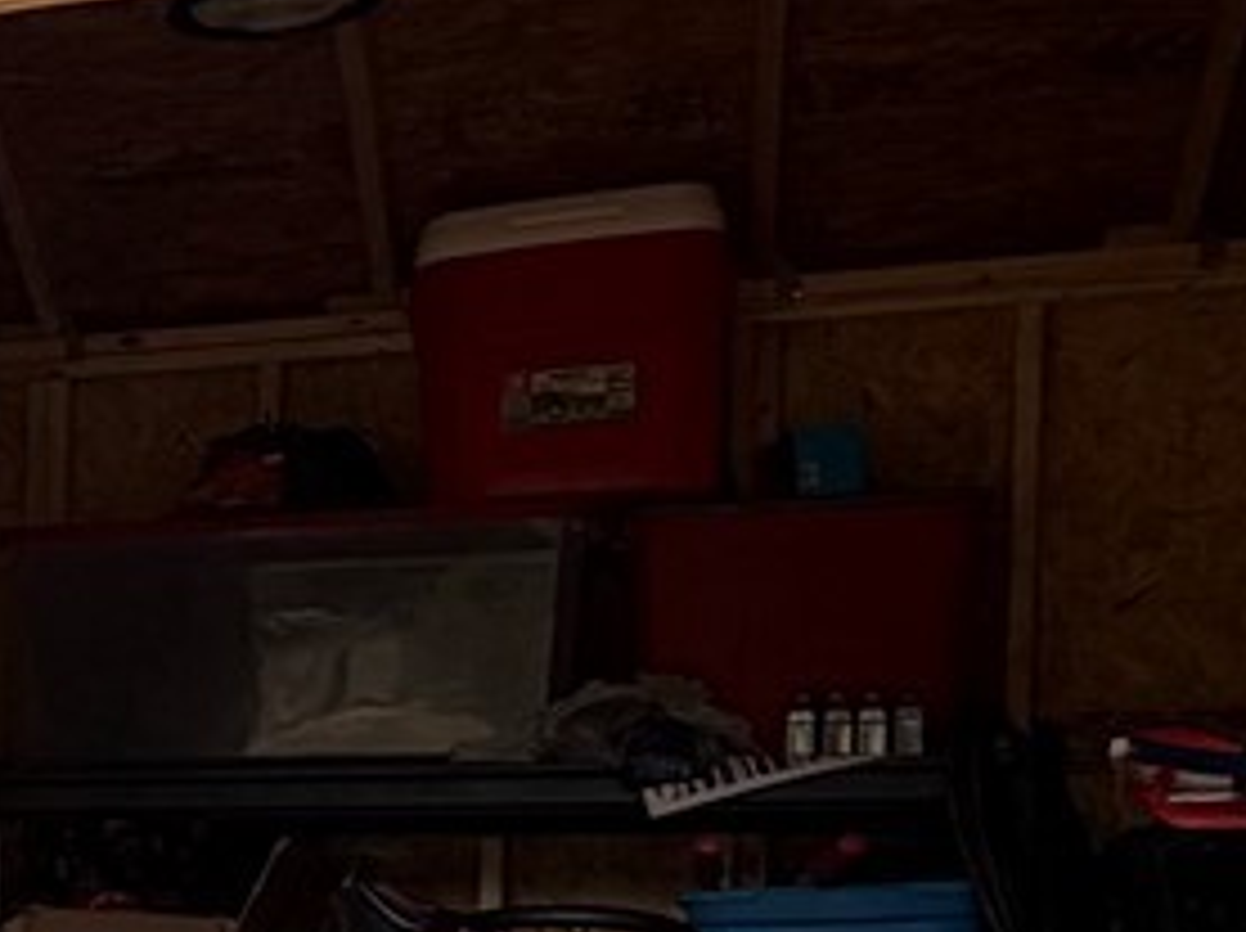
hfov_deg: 19.3
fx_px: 2912
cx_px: -882
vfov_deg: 17.6
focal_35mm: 81
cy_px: 1000
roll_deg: -0.5
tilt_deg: -0.8
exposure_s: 1/235
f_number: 2.2
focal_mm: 2.22
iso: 40
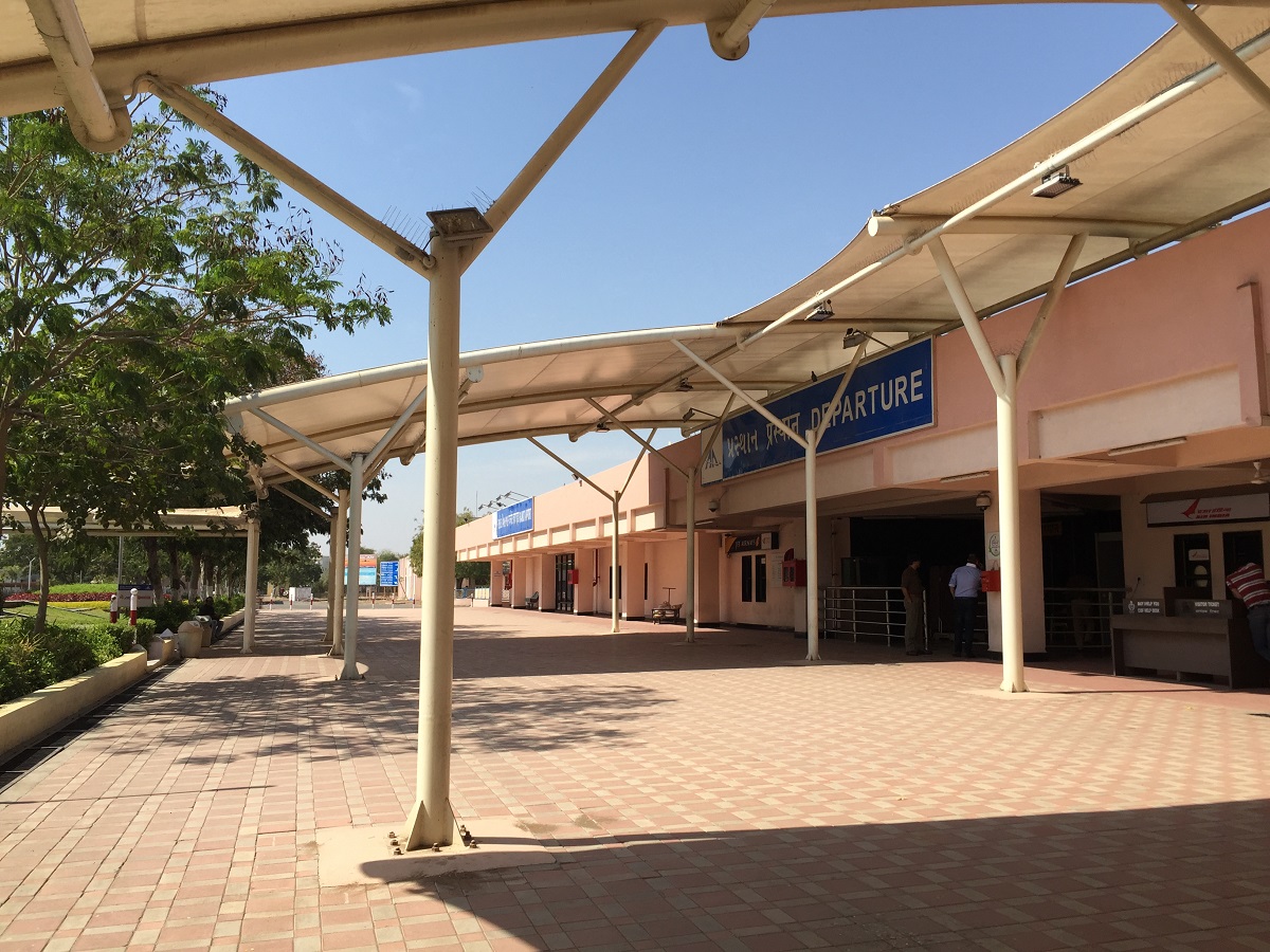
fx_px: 1064
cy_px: 476
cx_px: 635
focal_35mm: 29
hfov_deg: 61.7
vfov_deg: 48.2
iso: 32
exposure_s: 1/1582
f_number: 2.2
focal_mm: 4.15
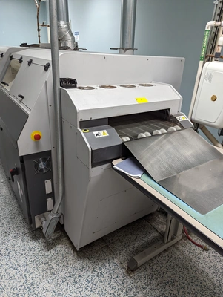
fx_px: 206
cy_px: 148
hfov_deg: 56.9
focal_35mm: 24
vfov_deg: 71.5
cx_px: 112
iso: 628
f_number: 1.85
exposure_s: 1/120
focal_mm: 6.81
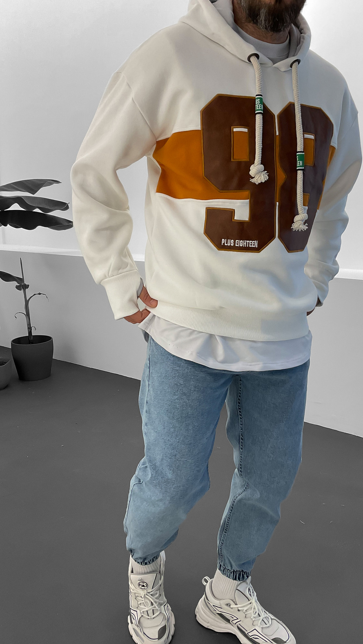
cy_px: 322
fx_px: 547
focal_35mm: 32
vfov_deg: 61.0
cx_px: 209
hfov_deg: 36.6
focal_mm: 3
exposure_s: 1/100
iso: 50
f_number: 1.8
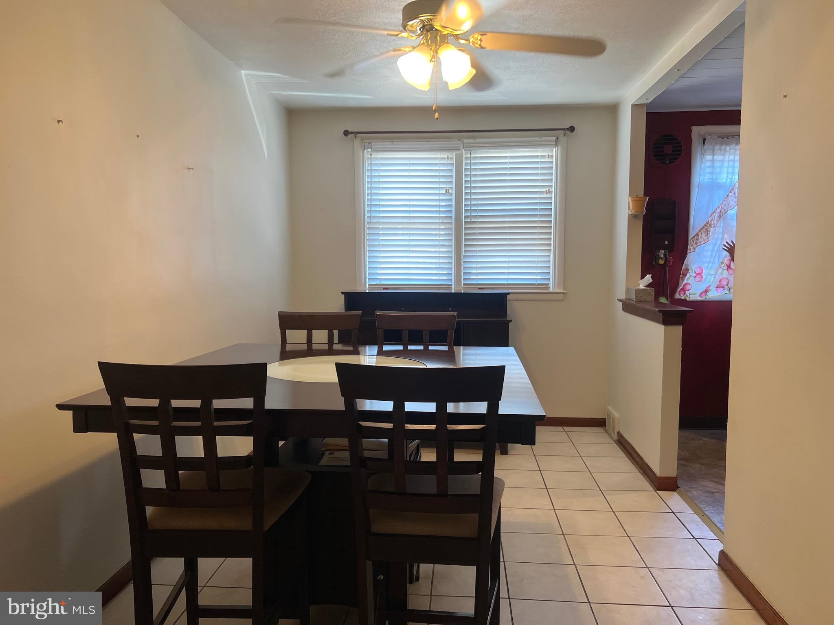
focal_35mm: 26
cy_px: 312
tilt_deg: -5.2
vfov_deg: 53.1
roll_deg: -0.1
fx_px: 626
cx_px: 417
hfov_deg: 67.3
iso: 125
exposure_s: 1/120
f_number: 1.5
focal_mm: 5.7
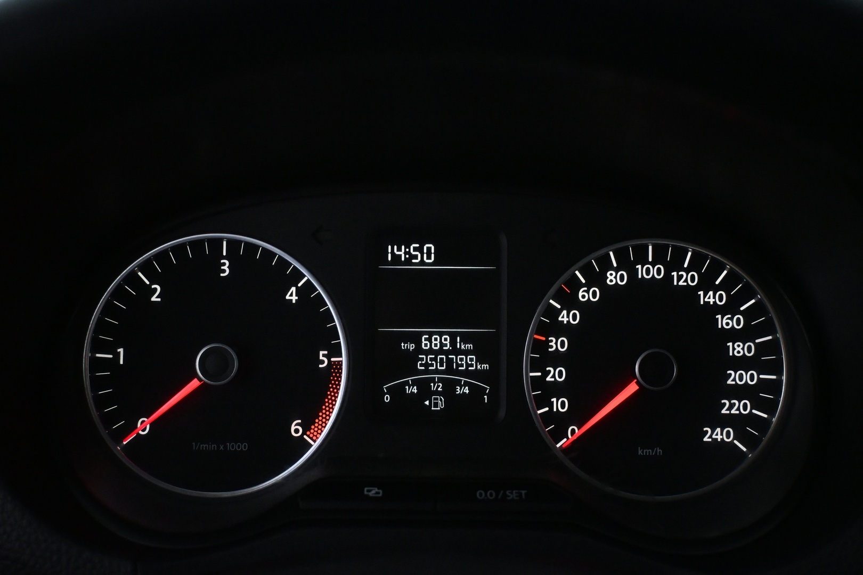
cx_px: 432
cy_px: 288
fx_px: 1043
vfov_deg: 30.8
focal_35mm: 44
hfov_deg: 45.0
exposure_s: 1/125
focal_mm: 29
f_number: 4.8
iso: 5600
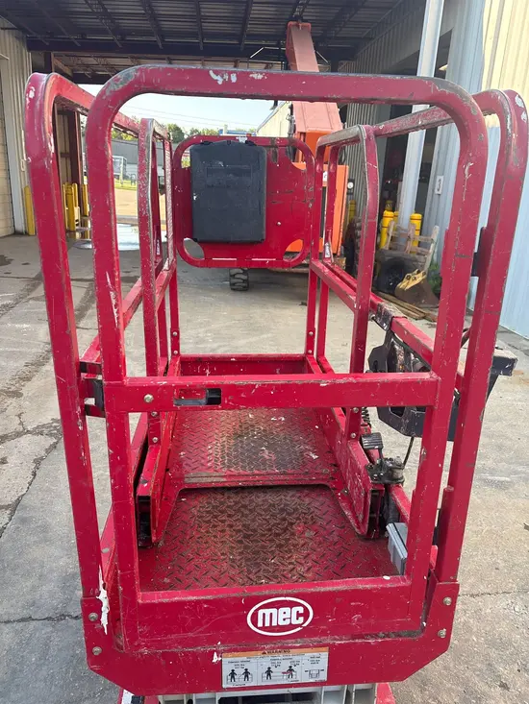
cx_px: 264
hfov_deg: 53.1
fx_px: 530
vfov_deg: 67.3
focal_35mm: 26
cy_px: 352
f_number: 1.6
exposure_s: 1/238
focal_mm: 5.96
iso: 50
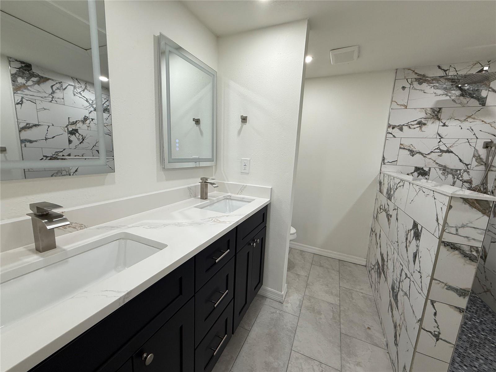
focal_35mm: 14
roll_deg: -2.6
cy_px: 186
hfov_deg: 102.1
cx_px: 248
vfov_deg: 85.7
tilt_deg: -8.1
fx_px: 201
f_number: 2.2
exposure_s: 1/120
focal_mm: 2.22
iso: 125
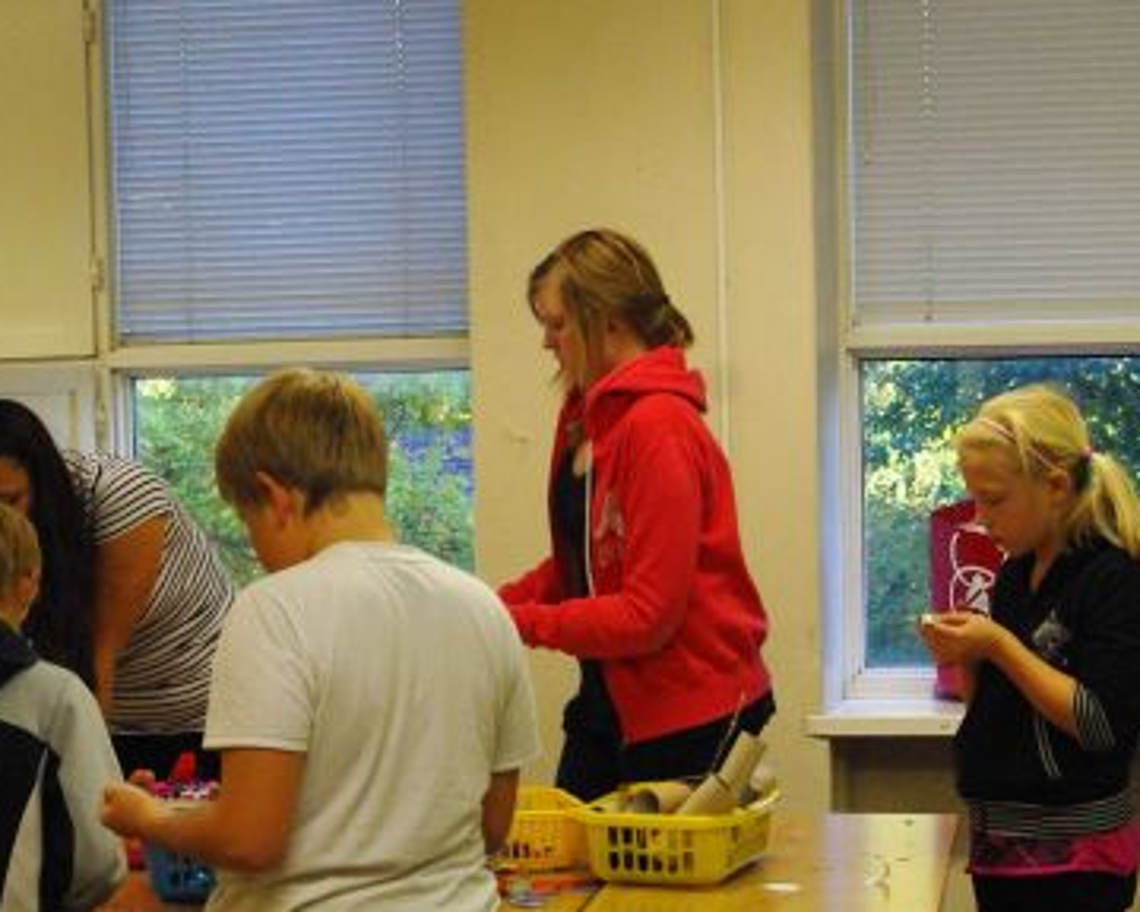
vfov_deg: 16.0
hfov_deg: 19.9
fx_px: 3239
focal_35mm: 96
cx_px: 484
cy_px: 586
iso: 1600
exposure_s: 1/90
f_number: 5.6
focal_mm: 30.63
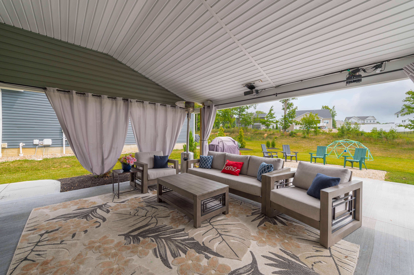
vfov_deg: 81.1
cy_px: 138
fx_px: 161
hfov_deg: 104.3
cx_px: 207
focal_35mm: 14
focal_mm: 14
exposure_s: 1/160
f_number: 9
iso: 100
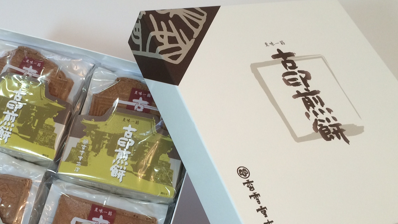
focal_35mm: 48
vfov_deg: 24.8
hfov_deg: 42.2
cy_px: 148
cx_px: 124
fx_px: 507
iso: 64
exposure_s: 1/100
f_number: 2.2
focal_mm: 4.12
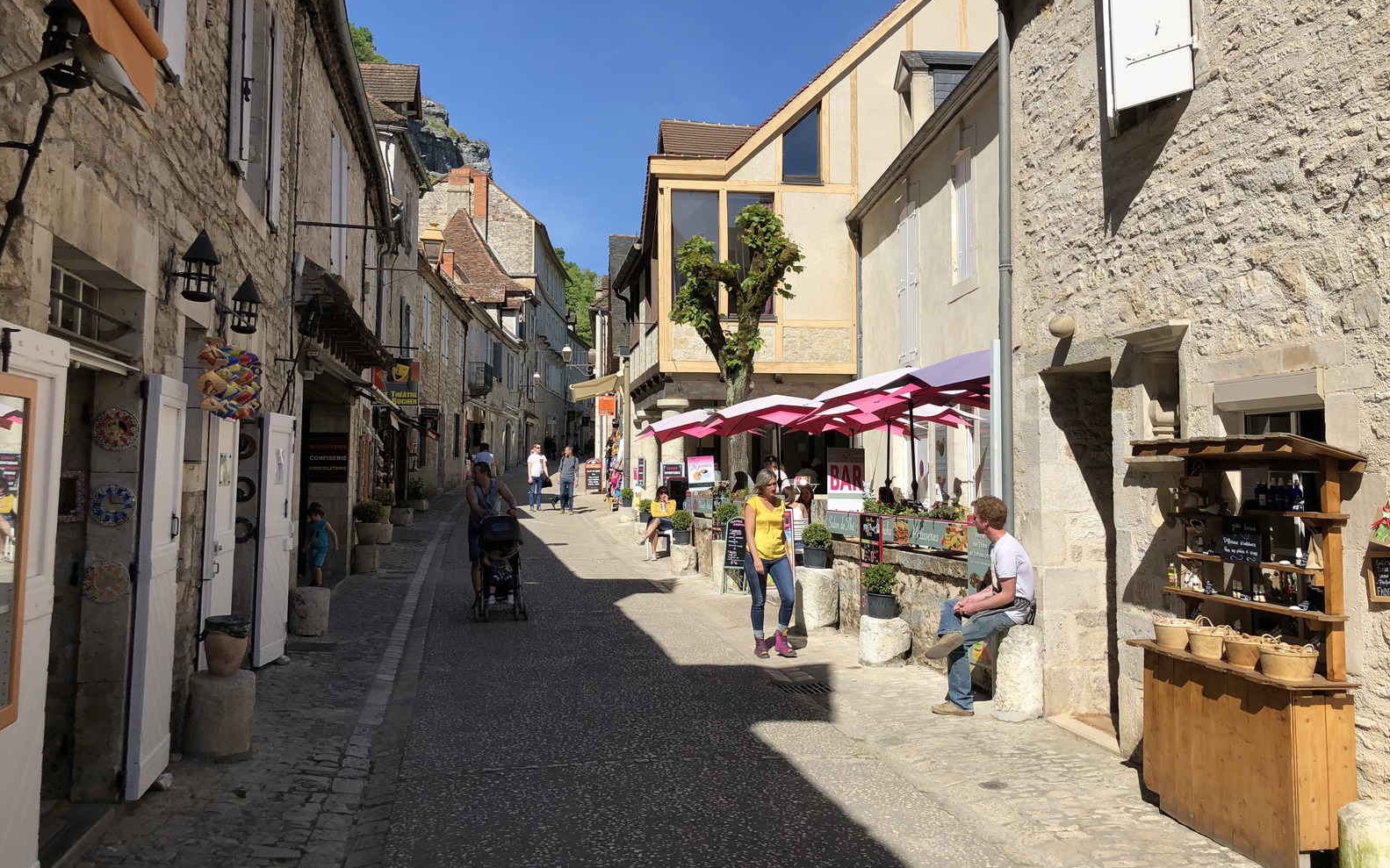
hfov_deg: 62.9
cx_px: 695
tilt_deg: +3.3
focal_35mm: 30
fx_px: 1136
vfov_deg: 41.8
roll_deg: +0.5
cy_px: 404
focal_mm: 4
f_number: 1.8
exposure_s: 1/2183
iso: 20
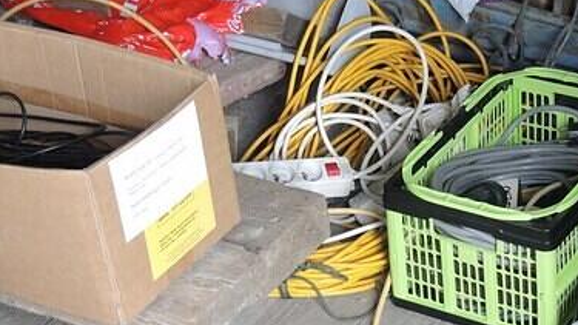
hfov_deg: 22.8
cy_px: 180
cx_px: 416
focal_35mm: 93
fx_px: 1425
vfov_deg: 13.0
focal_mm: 11
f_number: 2.8
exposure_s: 1/50
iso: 320
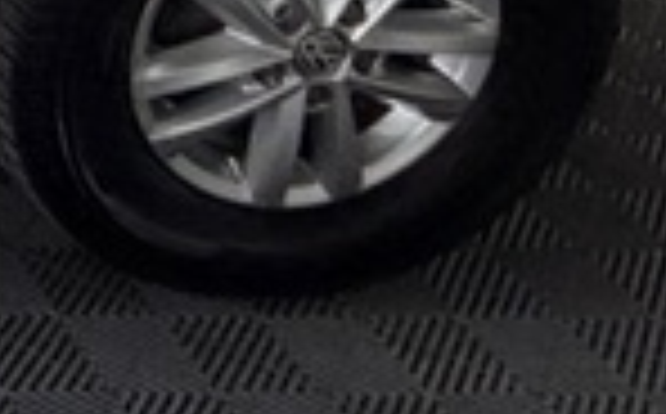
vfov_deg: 11.2
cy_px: -472
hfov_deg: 15.0
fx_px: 1867
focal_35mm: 103
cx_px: -788
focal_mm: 2.22
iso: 320
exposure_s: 1/111
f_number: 2.2
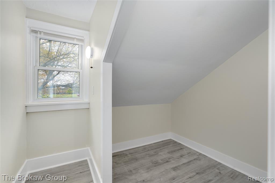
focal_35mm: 16
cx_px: 138
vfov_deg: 73.7
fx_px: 122
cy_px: 92
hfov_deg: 96.8
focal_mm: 16
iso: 250
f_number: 7.1
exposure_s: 1/160
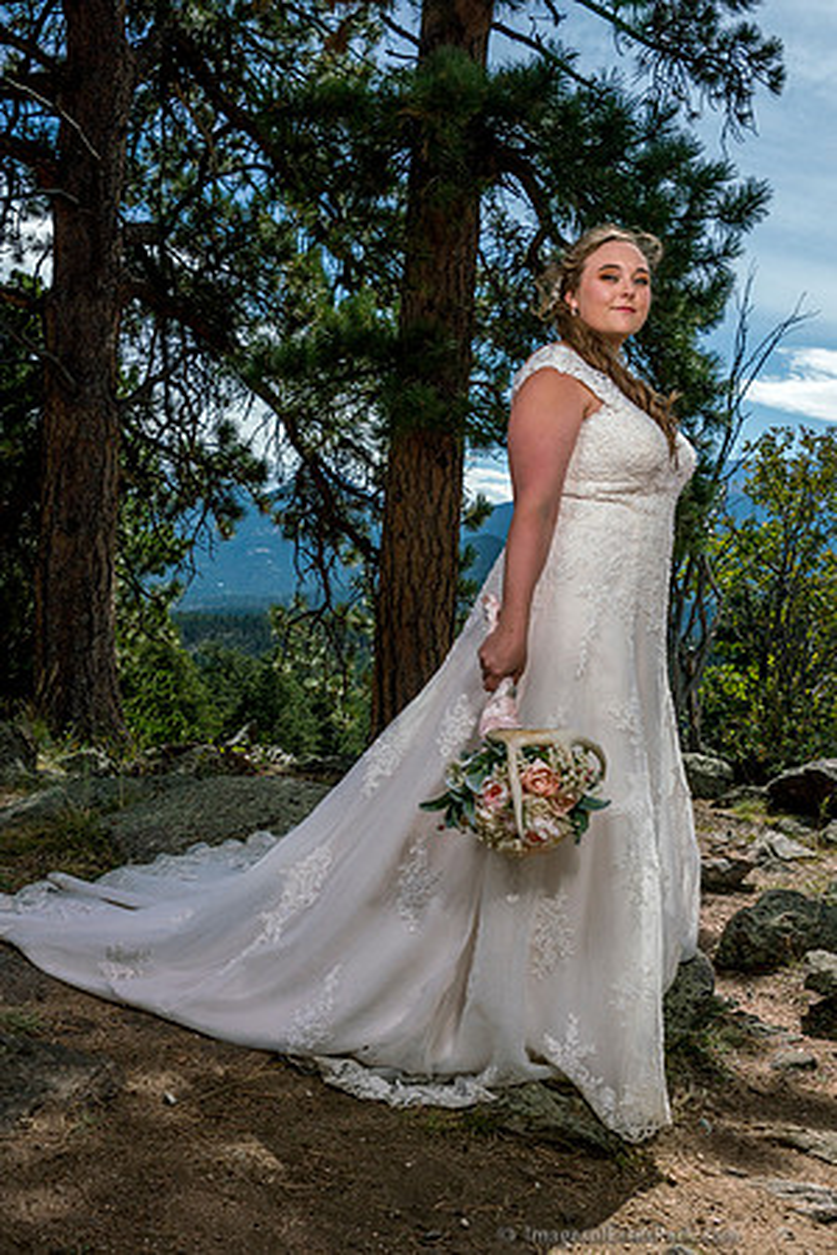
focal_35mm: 36
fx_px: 1255
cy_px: 628
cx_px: 418
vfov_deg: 53.1
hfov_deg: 36.9
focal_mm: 24
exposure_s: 1/2000
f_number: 6.3
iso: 250
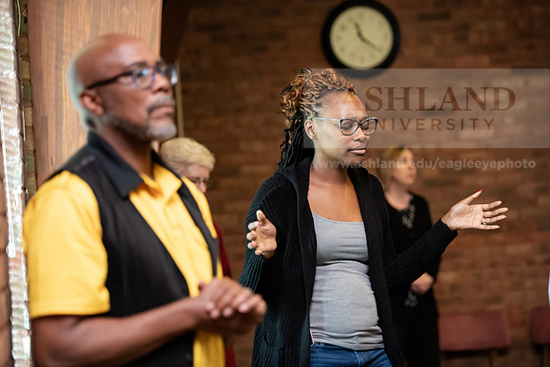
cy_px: 184
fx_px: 1604
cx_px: 275
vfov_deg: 13.0
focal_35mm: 105
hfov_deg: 19.5
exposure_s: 1/100
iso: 2500
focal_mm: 105
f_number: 2.8
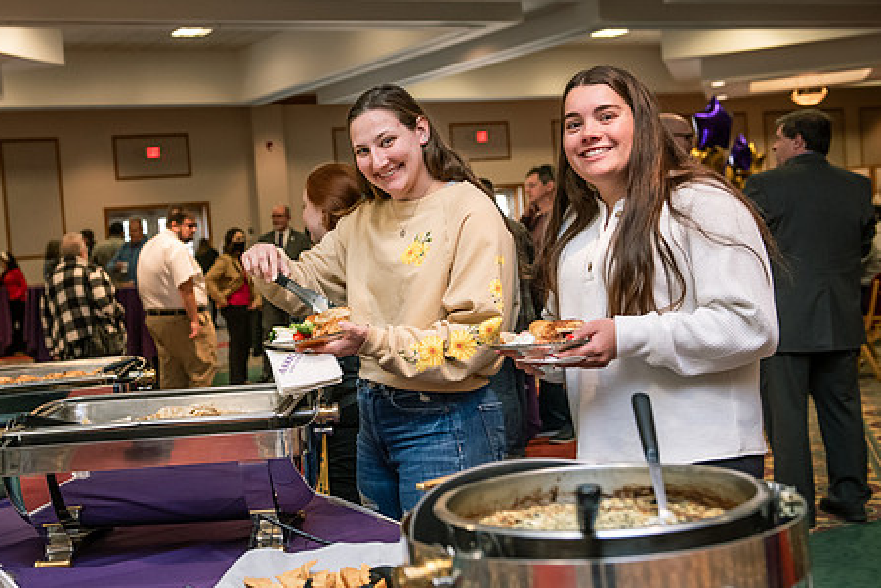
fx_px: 1322
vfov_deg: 25.1
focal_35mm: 54
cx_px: 334
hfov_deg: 36.7
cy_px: 298
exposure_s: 1/160
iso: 1600
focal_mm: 42
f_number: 3.5
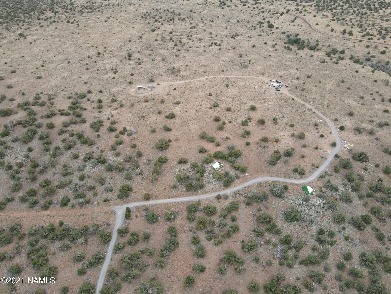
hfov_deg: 71.6
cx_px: 196
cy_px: 147
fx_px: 271
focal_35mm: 24
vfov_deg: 56.8
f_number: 2.8
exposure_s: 1/120
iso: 100
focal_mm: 4.5
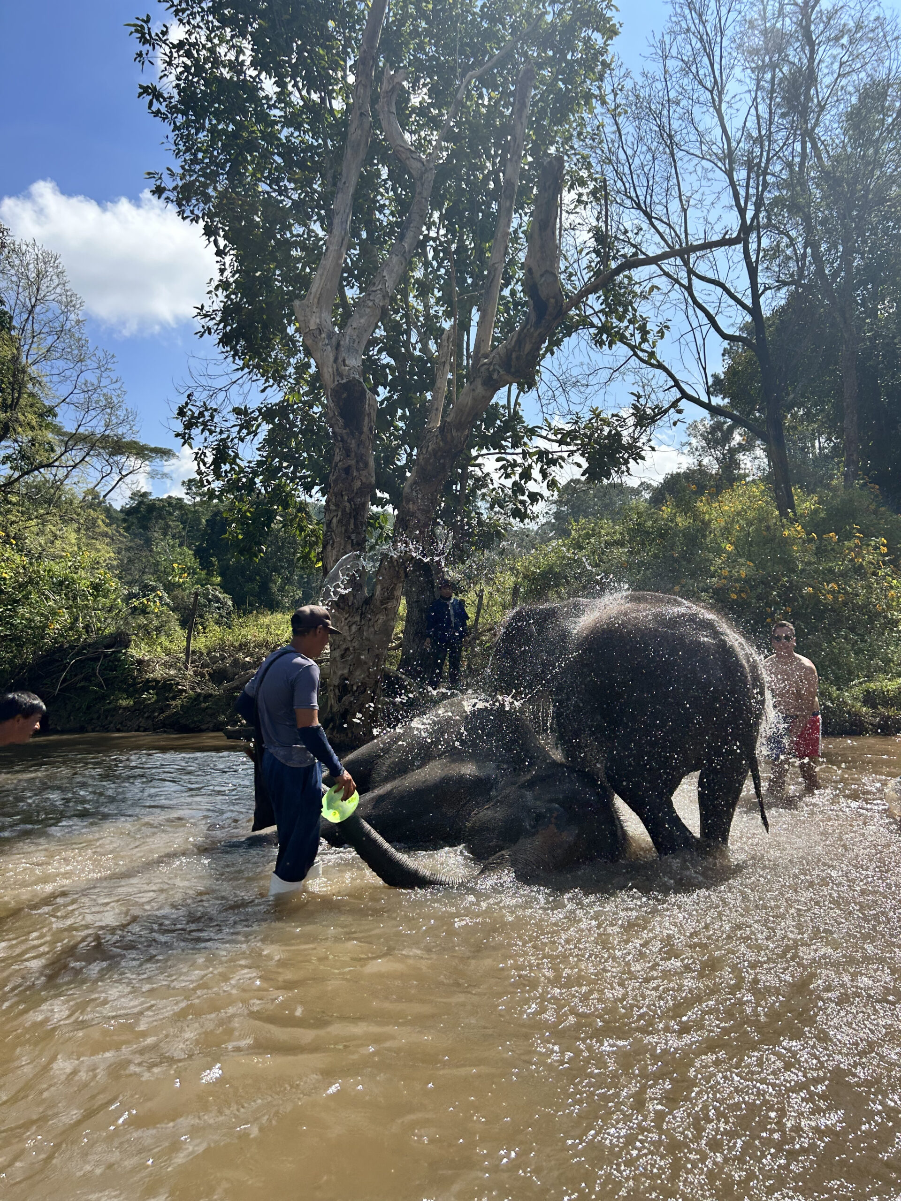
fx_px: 902
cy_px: 600
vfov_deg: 67.3
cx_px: 450
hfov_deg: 53.1
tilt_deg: +6.8
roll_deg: -0.2
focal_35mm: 26
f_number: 1.5
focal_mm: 5.7
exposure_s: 1/4444
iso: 50
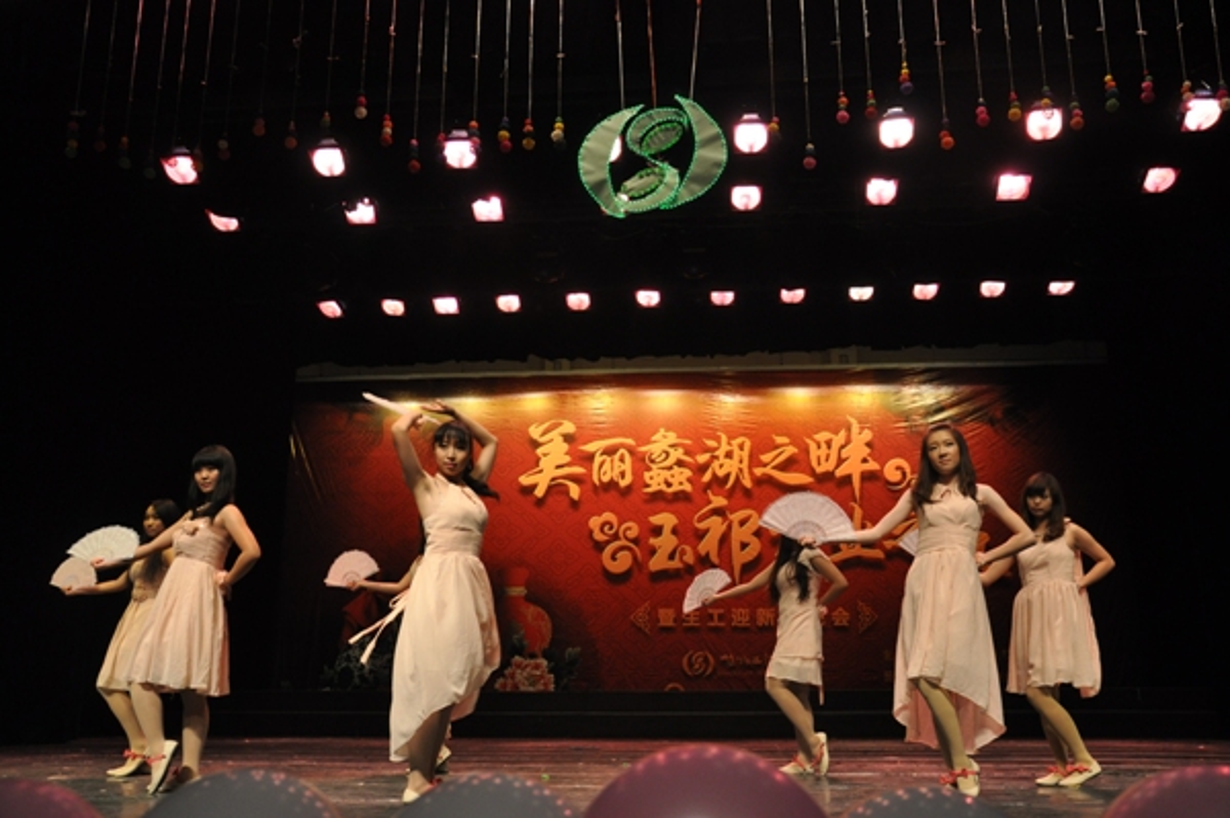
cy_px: 409
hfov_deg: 57.3
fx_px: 1127
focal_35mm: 33
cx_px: 615
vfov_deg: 39.9
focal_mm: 22
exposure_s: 1/160
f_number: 5
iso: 800
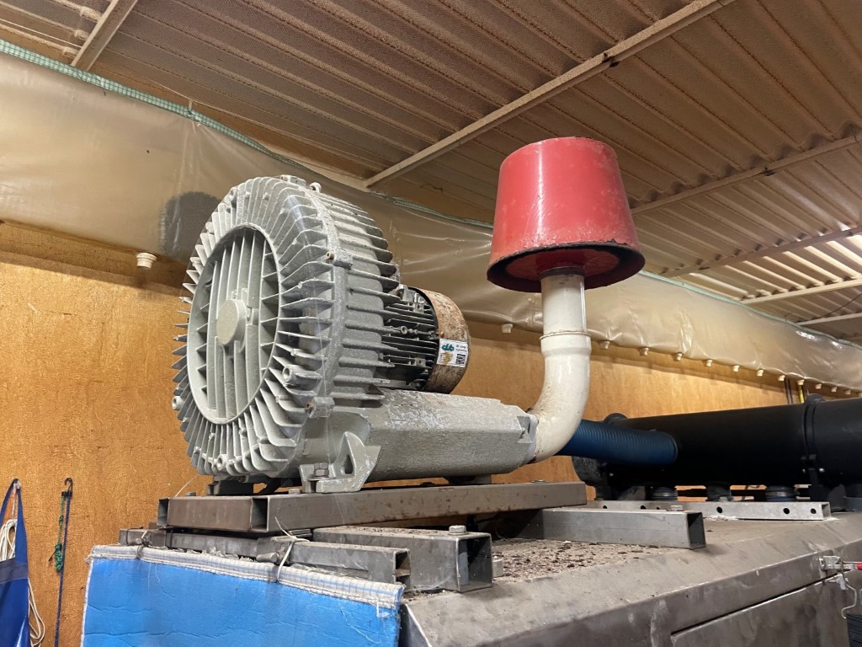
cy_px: 324
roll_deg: +2.1
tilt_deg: +14.1
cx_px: 431
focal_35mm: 26
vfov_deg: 53.1
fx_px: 647
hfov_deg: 67.3
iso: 250
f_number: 1.6
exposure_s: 1/60
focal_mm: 4.2
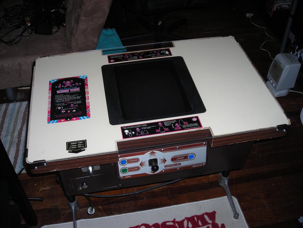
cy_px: 114
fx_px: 333
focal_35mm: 38
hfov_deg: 49.0
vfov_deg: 37.7
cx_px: 152
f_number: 3.2
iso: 61
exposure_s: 1/60
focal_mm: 6.3
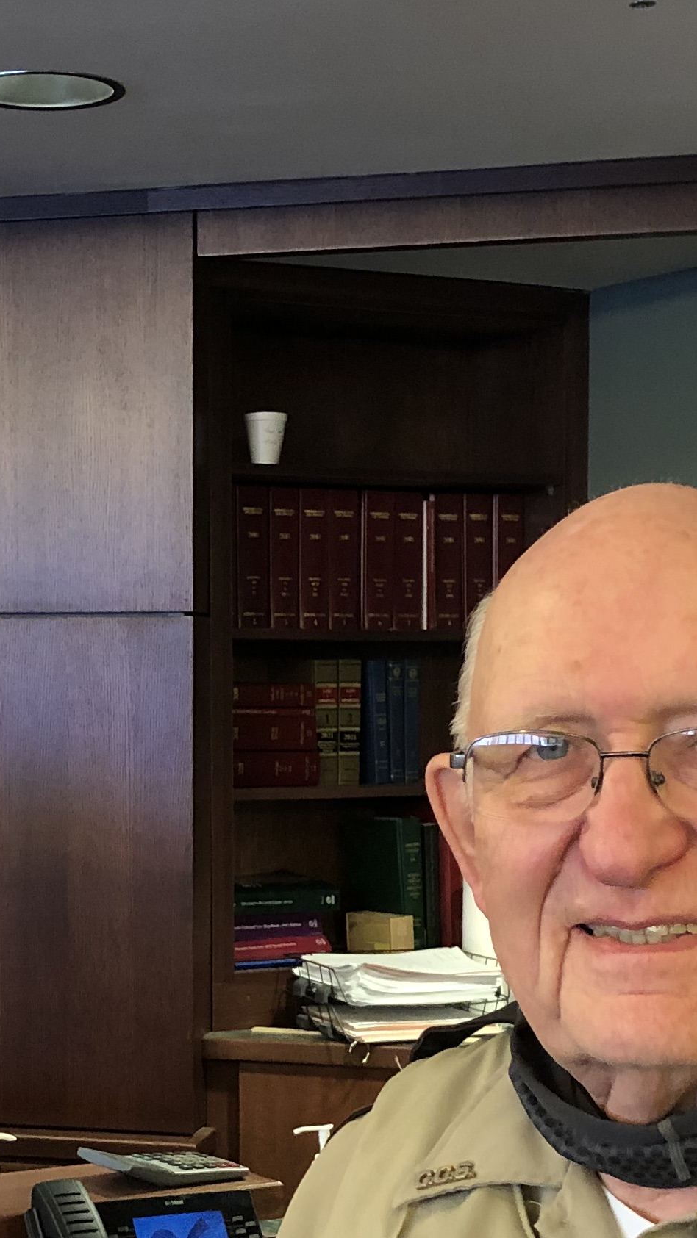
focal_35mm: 73
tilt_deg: -3.6
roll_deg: +0.1
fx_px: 2398
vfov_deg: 28.6
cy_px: 897
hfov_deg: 16.4
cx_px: 121
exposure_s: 1/15
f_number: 1.8
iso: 64
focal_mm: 4
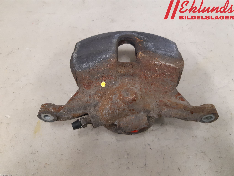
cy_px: 88
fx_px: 176
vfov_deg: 53.1
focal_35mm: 26
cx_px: 117
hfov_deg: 67.3
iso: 250
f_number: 1.7
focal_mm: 3.93
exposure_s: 1/50
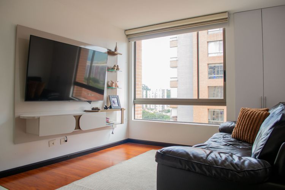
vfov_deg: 47.9
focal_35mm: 27
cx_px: 142
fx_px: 214
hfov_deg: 67.4
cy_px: 95
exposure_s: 1/25
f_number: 5
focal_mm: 18
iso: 100
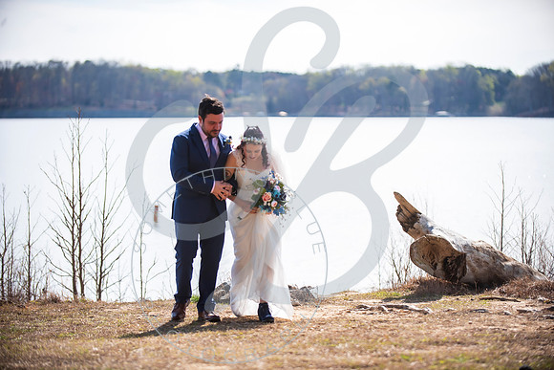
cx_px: 277
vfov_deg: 12.5
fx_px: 1693
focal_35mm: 110
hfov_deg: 18.6
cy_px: 185
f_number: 2.8
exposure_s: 1/800
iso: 100
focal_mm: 110
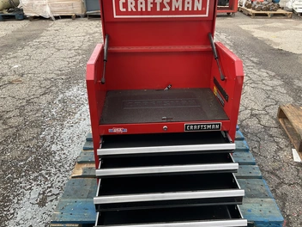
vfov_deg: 42.9
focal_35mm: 33
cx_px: 162
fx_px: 288
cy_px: 114
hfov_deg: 55.3
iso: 32
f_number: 1.8
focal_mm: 3
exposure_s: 1/122
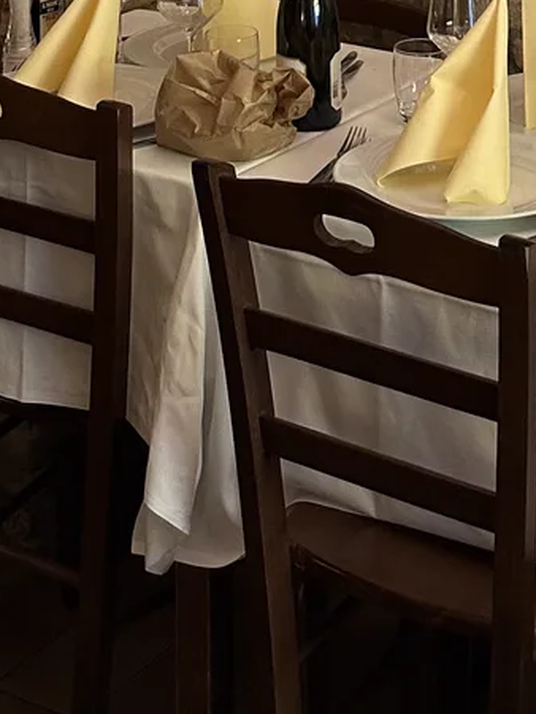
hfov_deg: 15.4
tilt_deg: +5.5
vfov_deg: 16.0
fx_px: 1980
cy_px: -701
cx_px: 324
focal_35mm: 96
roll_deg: +0.0
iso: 160
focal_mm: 6.86
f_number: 1.78
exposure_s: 1/100
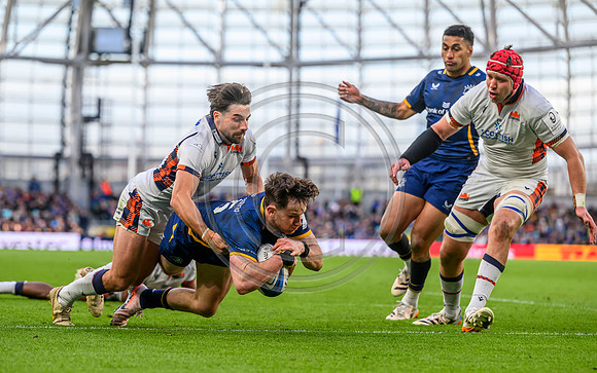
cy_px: 226
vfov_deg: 8.0
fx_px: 2672
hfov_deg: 12.7
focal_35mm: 164
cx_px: 256
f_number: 3.5
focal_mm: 140
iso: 1250
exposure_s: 1/1600
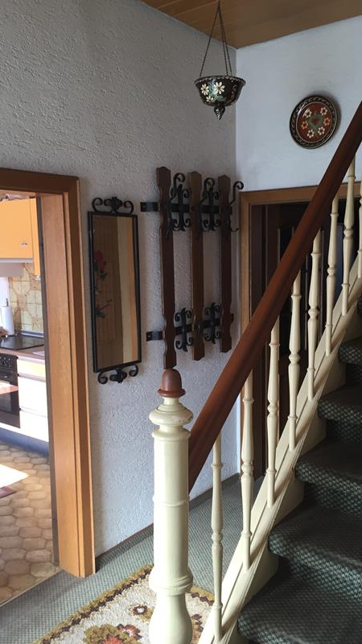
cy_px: 325
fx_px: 546
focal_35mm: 32
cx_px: 186
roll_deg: +0.7
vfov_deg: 61.0
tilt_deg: -5.9
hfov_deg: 36.7
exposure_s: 1/30
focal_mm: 4.15
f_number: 2.2
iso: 32
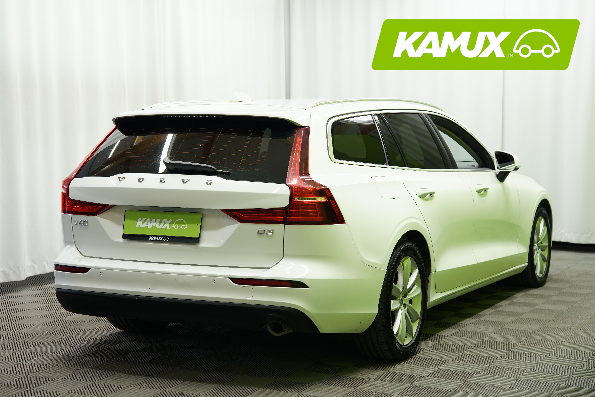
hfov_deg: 31.9
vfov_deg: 21.6
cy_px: 198
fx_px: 1041
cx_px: 298
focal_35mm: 63
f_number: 5
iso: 500
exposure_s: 1/20
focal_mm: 63
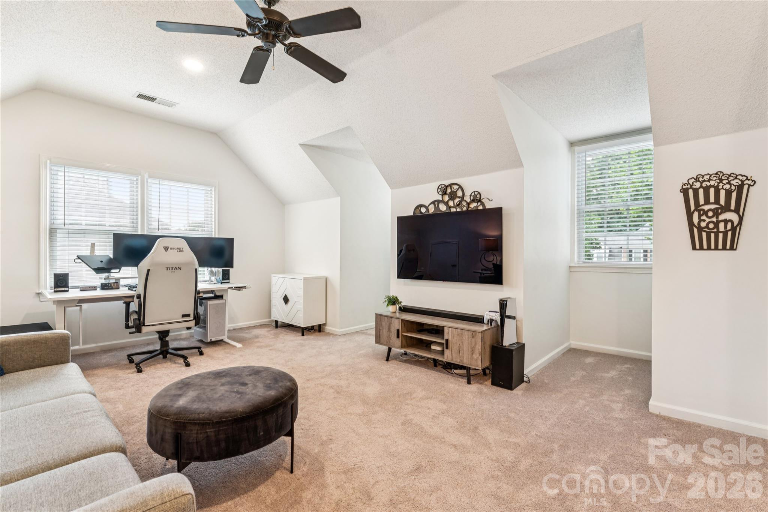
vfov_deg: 72.0
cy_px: 256
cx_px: 384
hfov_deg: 95.0
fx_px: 352
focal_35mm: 16
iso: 100
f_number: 13
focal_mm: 16.5
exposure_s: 1
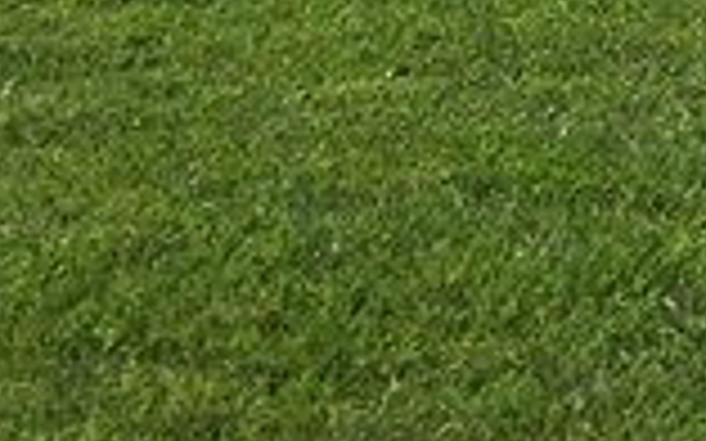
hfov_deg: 9.7
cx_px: 1479
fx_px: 3847
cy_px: -976
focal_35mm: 200
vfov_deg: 6.0
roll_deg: +1.1
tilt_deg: -0.2
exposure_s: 1/2283
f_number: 2.2
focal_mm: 4.15
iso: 32
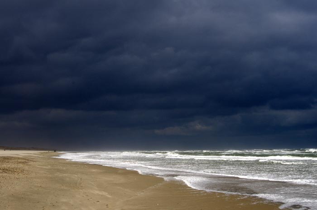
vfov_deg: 18.1
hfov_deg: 27.0
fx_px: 660
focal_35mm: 75
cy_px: 105
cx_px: 158
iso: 200
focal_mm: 50
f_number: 11
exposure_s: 1/200
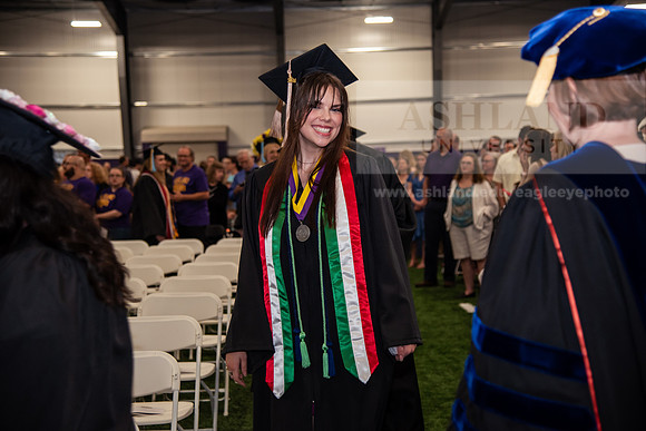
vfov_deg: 21.9
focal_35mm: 62
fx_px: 1113
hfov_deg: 32.4
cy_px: 216
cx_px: 323
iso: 1000
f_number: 4
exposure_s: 1/125
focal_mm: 62
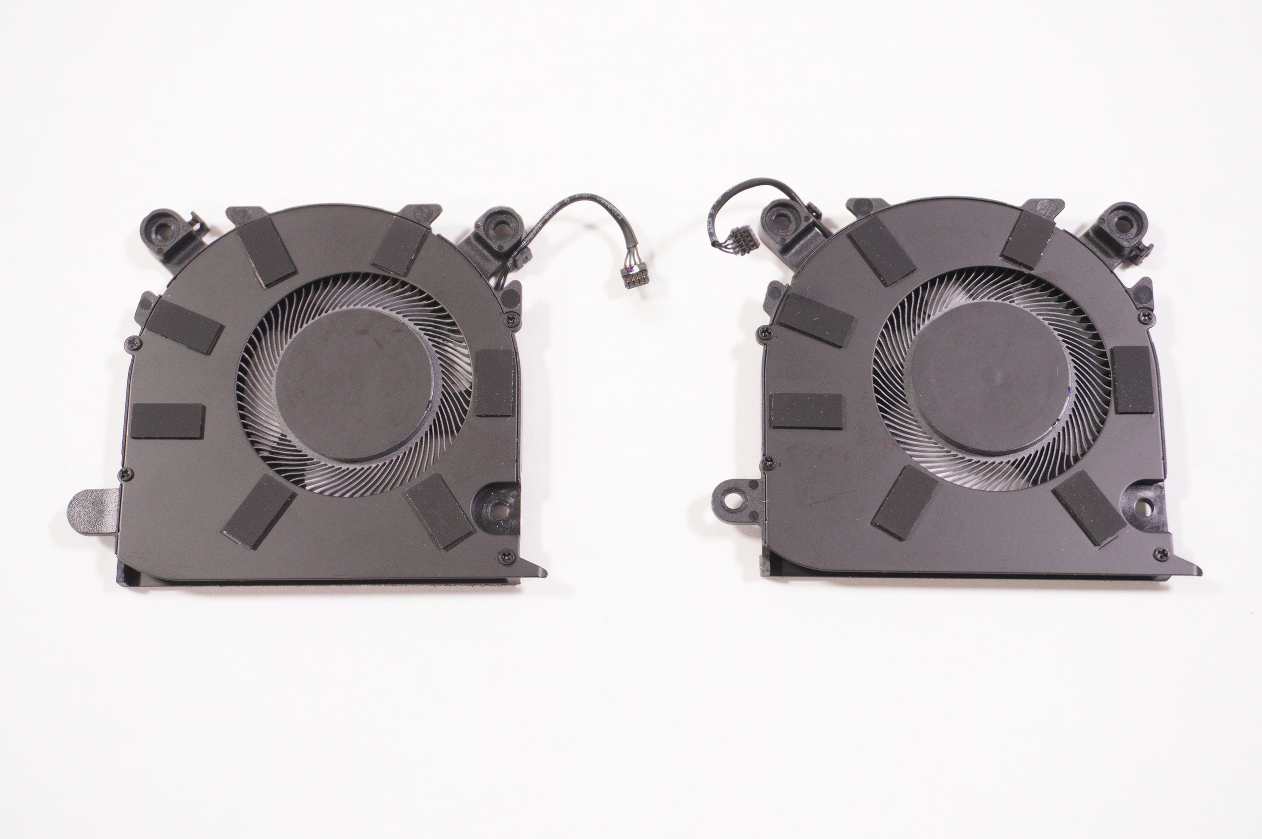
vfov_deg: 26.4
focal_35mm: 51
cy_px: 420
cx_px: 631
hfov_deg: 38.9
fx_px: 1786
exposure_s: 1/160
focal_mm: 34
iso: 1000
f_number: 5.6
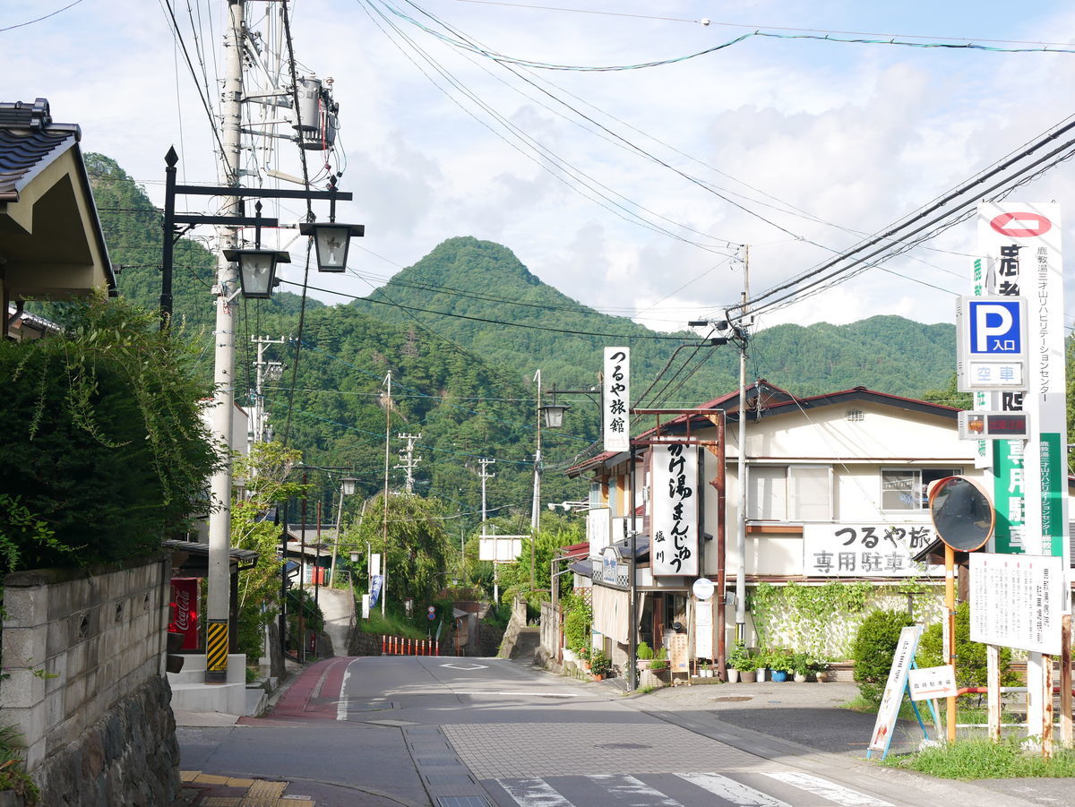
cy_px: 404
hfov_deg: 38.2
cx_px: 538
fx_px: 1553
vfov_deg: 29.1
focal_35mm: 50
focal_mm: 25
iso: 200
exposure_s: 1/640
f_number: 4
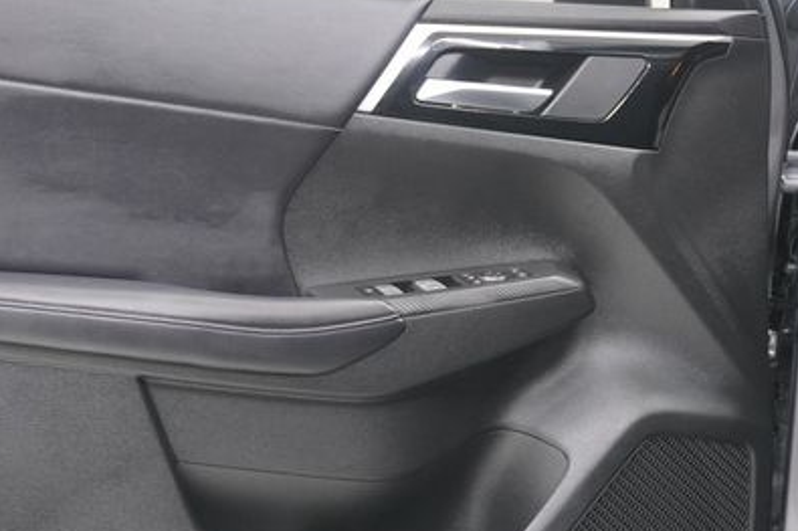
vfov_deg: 22.6
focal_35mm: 60
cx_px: 303
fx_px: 1329
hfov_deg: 33.3
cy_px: 314
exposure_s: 1/160
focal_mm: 25
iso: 2500
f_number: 4.5
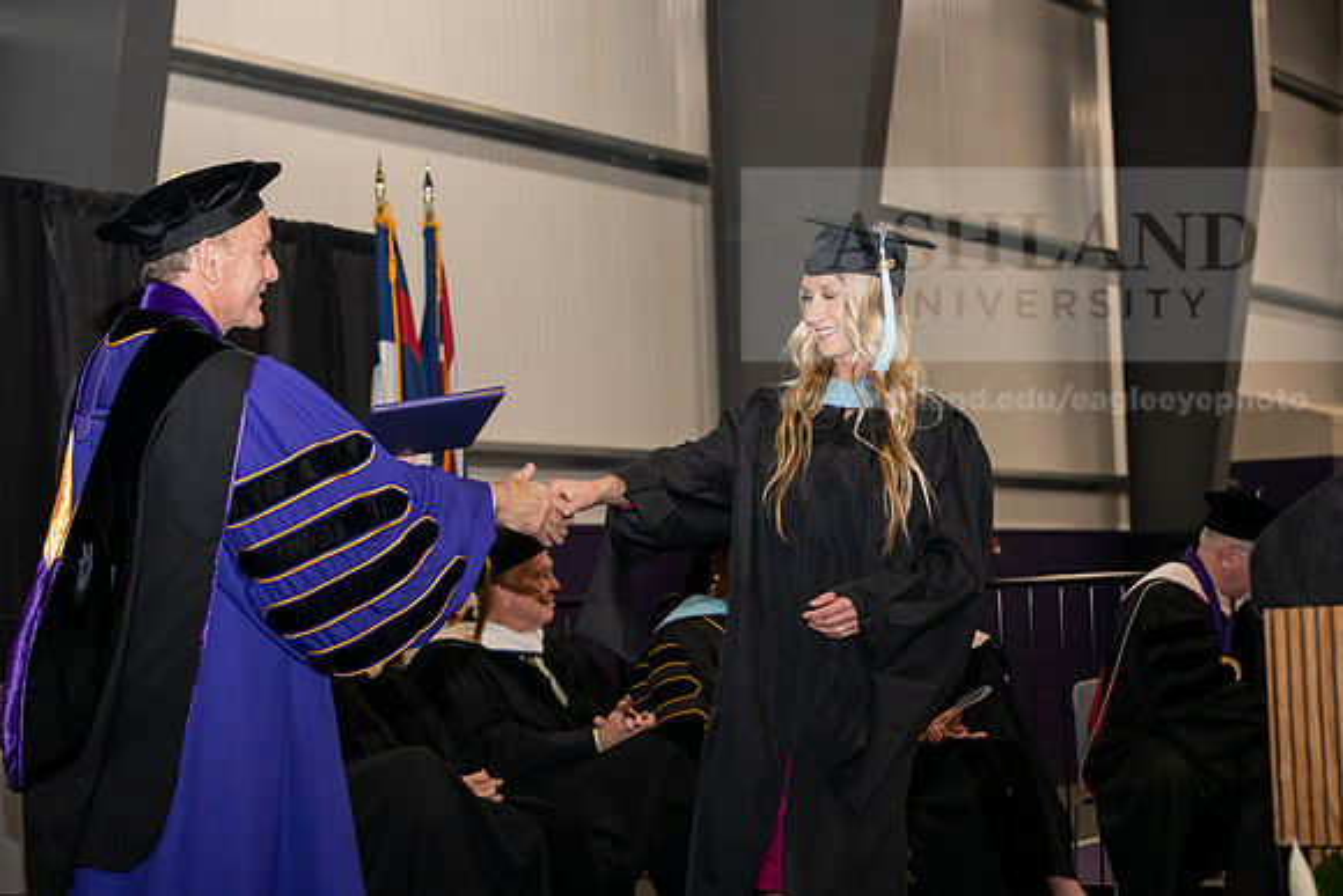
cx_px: 672
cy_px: 448
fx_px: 2985
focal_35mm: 80
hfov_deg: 25.4
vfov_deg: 17.1
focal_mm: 80
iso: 1600
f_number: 5.6
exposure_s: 1/200
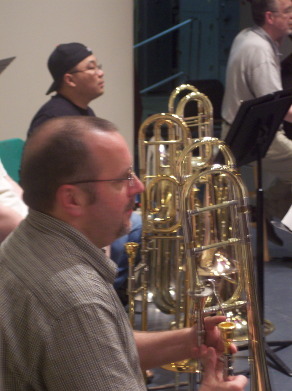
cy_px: 196
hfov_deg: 13.0
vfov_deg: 17.3
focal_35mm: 114
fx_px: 1284
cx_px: 146
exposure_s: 1/8
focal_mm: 24
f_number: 4.8
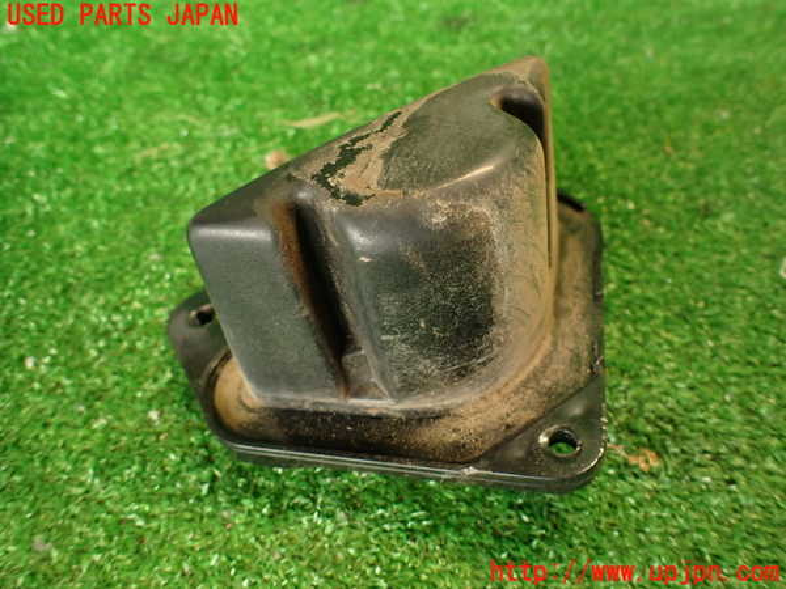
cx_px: 393
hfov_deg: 69.4
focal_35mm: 25
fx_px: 568
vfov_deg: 54.9
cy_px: 294
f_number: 2
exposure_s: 1/30
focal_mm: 4.5
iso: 320
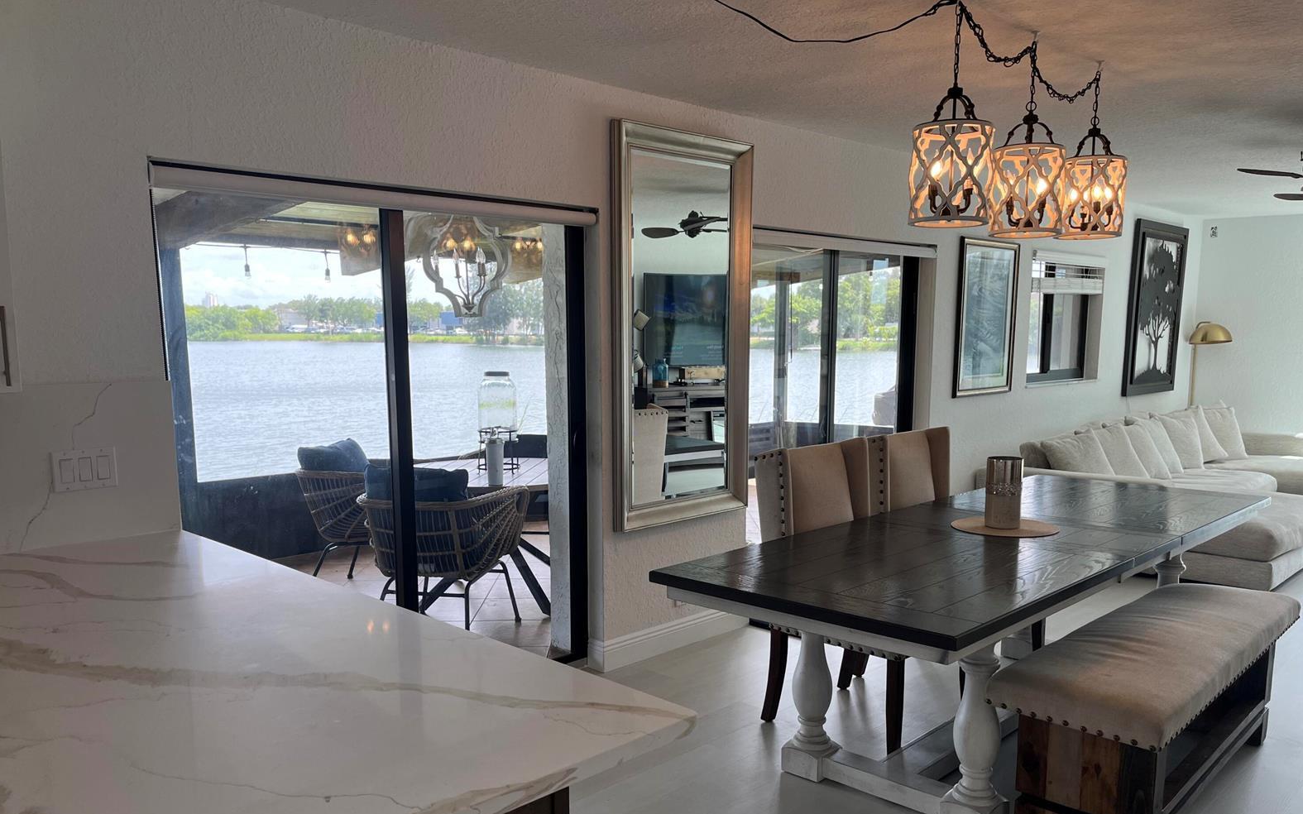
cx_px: 655
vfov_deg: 44.3
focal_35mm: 28
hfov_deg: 66.5
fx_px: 994
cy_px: 482
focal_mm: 5.1
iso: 40
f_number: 1.6
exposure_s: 1/217
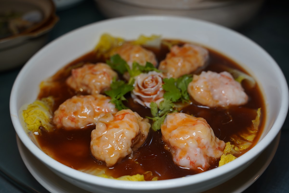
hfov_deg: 47.4
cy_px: 96
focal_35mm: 41
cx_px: 144
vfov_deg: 32.6
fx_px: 329
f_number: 4
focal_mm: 41
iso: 100
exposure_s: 1/60
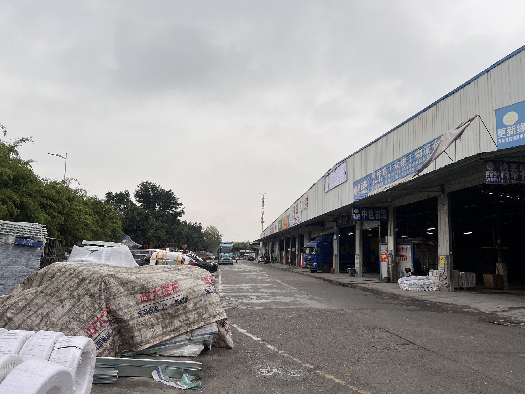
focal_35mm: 26
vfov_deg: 53.1
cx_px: 262
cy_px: 197
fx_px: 394
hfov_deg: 67.3
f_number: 1.5
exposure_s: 1/696
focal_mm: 5.7
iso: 50
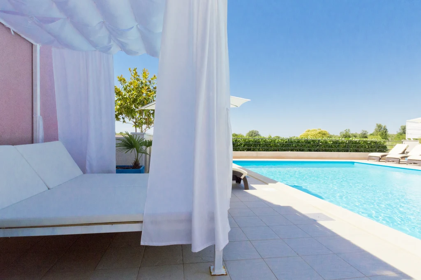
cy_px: 140
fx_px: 210
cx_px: 210
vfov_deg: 67.3
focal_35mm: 18
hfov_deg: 90.0
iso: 800
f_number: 14
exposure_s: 1/800
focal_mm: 12
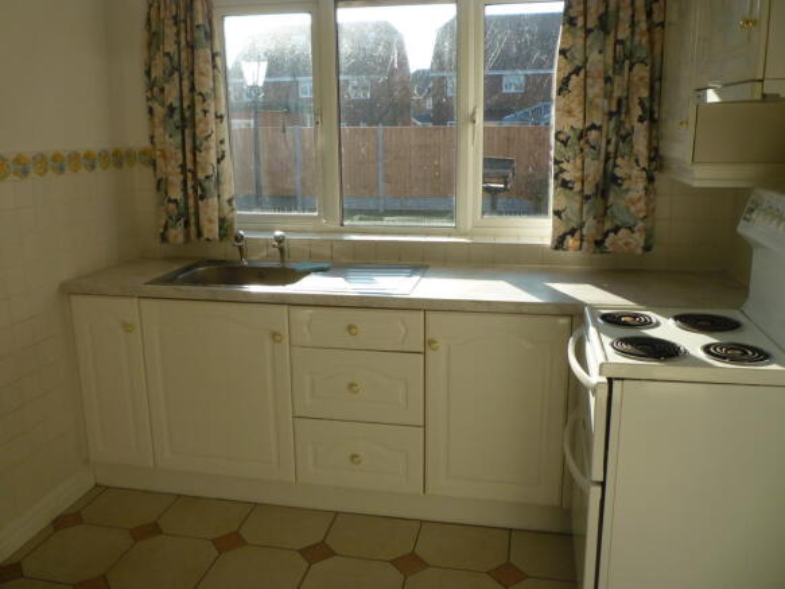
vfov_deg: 48.2
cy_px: 294
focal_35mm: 29
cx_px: 392
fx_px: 658
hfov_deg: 61.7
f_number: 3.3
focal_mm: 5.2
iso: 80
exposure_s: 1/250
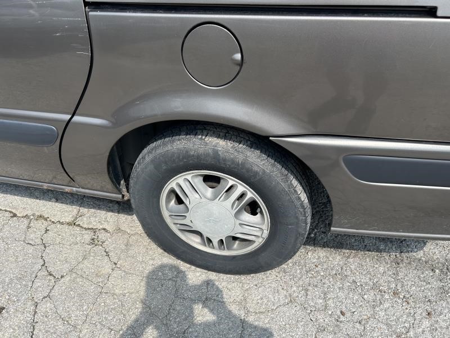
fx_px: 338
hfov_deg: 67.3
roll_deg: +2.2
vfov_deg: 53.1
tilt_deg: -36.7
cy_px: 169
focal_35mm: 26
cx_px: 225
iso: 50
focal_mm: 5.7
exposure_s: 1/2513
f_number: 1.5
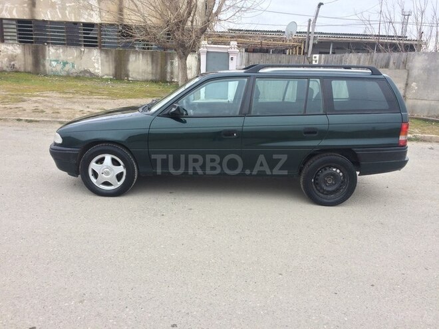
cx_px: 220
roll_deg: -1.9
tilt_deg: -13.8
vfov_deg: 48.2
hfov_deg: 61.7
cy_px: 164
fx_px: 368
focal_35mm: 29
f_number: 2.2
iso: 64
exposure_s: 1/100
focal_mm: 4.15
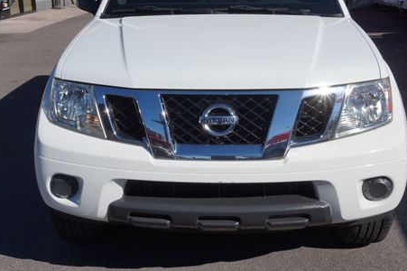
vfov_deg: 29.8
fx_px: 505
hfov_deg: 43.9
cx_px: 211
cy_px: 89
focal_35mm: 45
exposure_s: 1/320
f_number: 11
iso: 100
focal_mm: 21
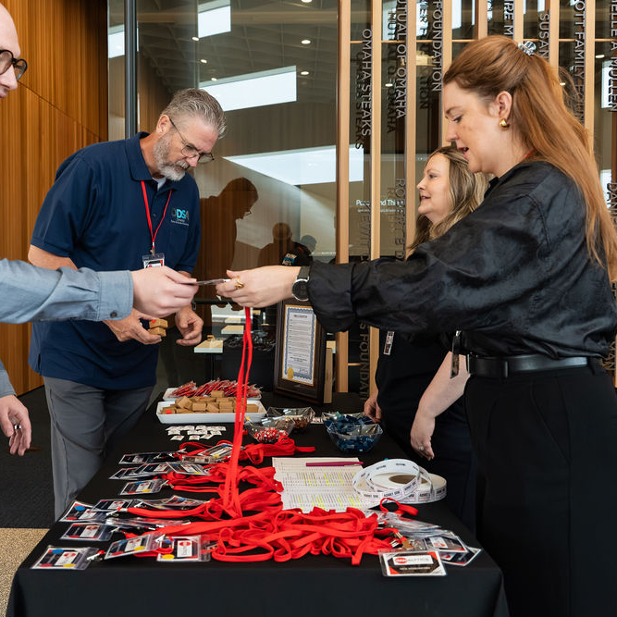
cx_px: 270
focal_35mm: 38
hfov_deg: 43.8
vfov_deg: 43.9
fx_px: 766
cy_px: 308
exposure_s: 1/125
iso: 3200
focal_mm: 28
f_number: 5.6
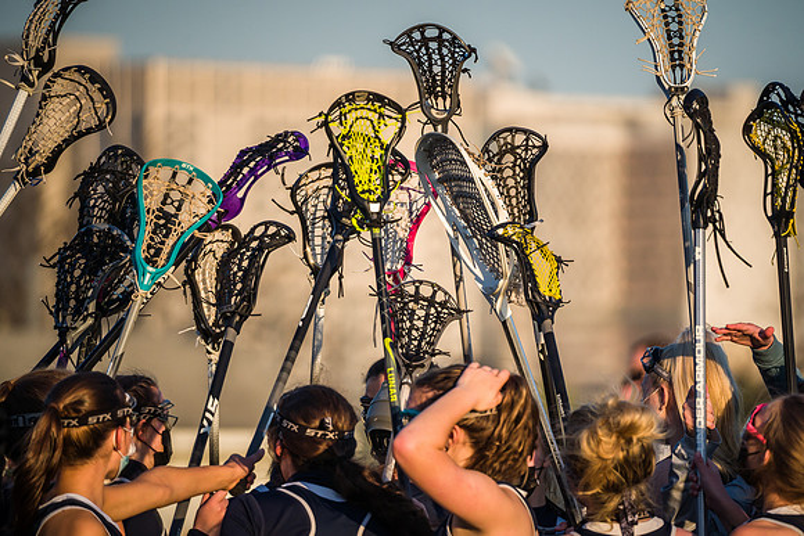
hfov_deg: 4.4
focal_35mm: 467
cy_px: 274
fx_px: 10434
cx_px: 455
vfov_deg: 2.9
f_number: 5.6
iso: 1250
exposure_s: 1/2000
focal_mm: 400
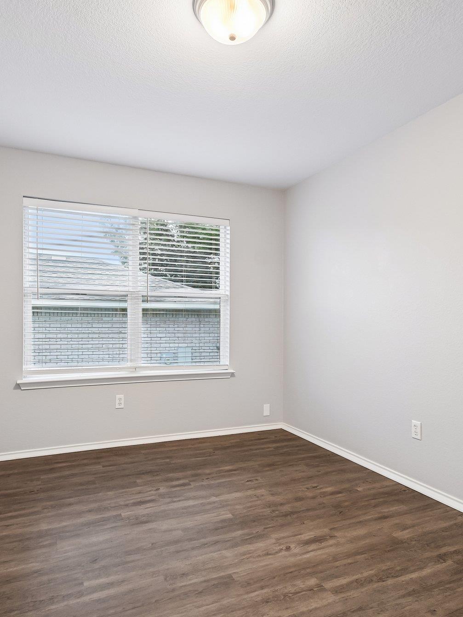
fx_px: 392
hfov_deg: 61.1
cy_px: 306
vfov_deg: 76.4
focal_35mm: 22
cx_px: 228
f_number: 8
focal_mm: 10
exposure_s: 1/8
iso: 400
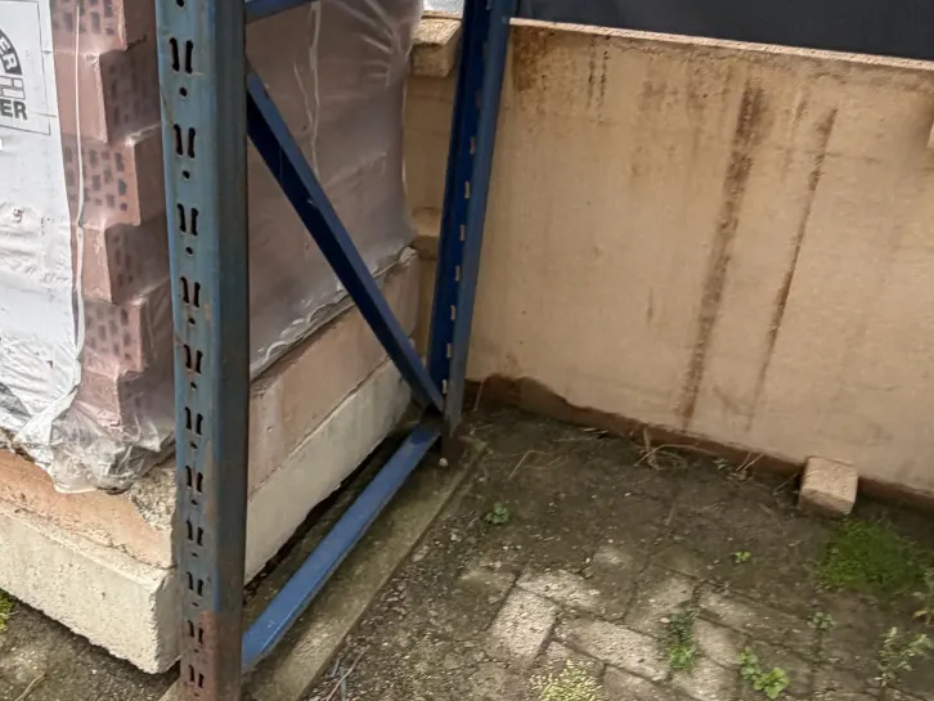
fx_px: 999
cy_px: 309
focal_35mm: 37
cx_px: 232
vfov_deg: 38.6
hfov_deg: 48.2
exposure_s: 1/132
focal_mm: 2.22
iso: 64
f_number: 2.2
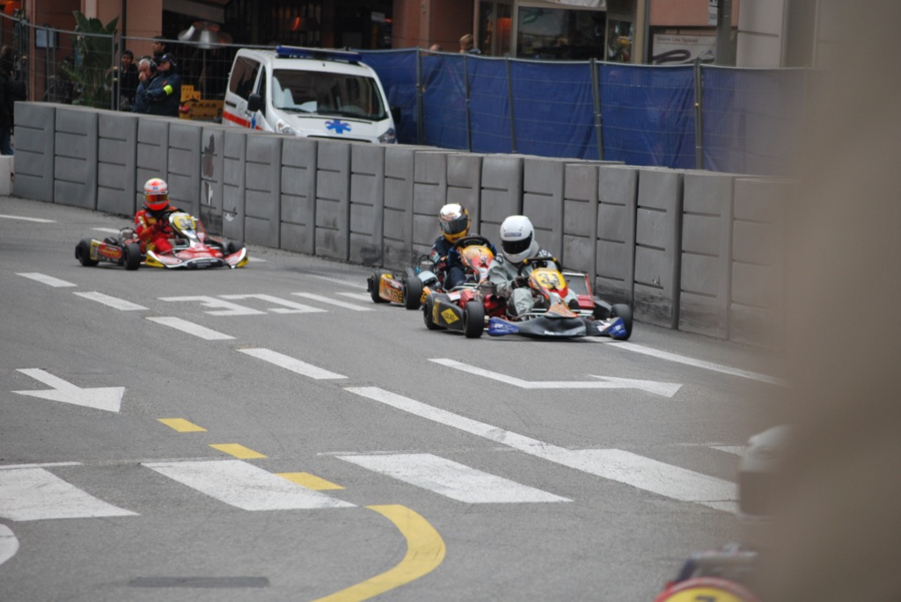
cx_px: 450
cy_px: 301
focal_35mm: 180
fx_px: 4509
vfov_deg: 7.6
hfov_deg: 11.4
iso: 200
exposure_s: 1/250
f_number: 4.8
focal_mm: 120
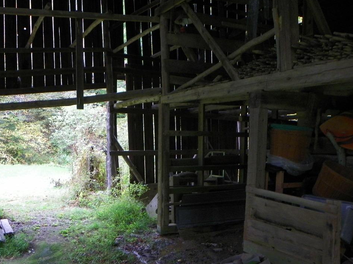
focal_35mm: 35
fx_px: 357
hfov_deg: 51.9
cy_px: 167
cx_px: 126
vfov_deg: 40.4
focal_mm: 4.6
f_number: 2.8
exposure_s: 1/30
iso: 100
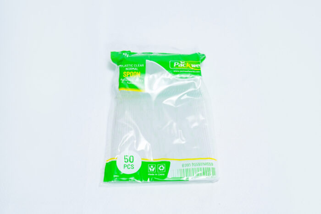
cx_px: 160
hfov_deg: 28.8
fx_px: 625
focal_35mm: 70
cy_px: 107
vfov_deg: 19.5
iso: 3200
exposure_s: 1/200
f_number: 9
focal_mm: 70
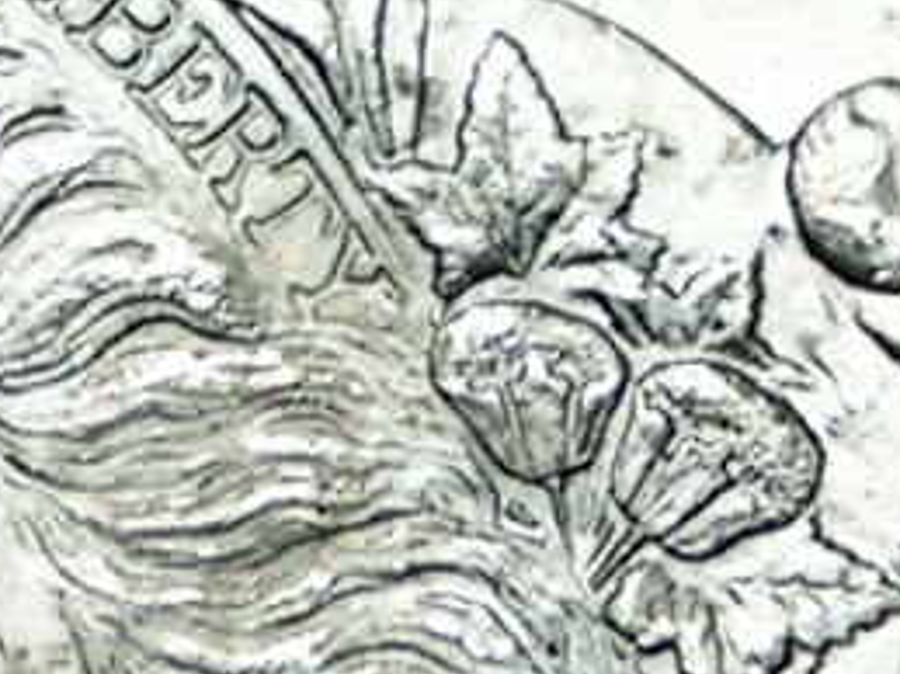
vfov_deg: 2.0
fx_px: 19127
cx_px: 281
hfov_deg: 2.7
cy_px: 1160
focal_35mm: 736
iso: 50
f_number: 5.6
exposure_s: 1/160
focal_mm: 18.2
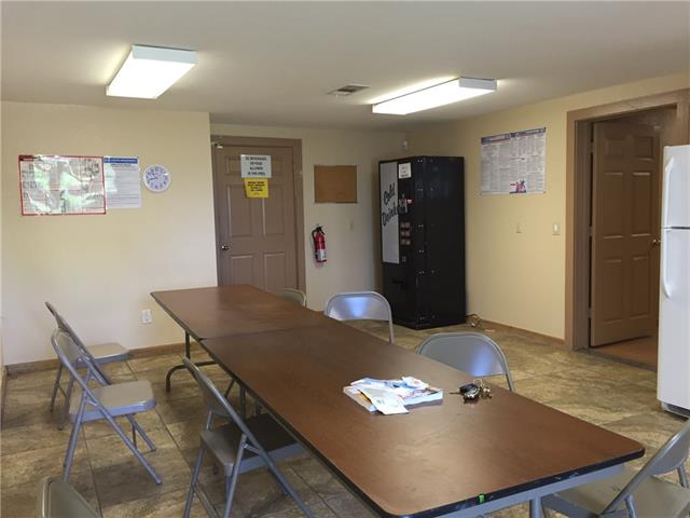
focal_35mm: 29
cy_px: 259
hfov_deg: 61.7
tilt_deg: -7.1
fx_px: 578
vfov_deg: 48.2
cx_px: 345
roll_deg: +1.3
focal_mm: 4.15
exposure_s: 1/30
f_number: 2.2
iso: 80
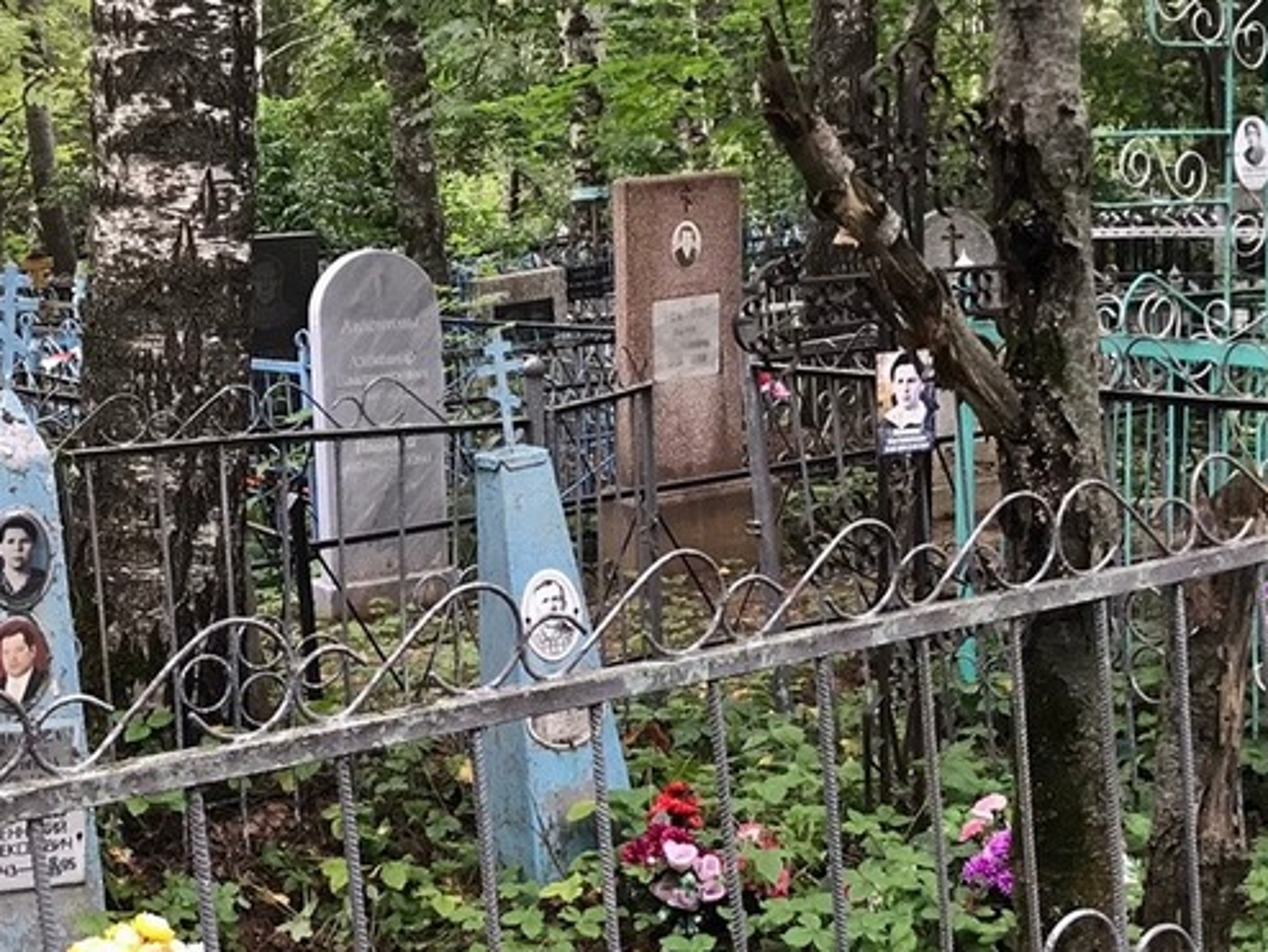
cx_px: 547
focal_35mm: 58
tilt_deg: -11.4
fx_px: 2126
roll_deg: +2.2
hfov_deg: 33.2
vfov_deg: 25.2
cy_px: 526
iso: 40
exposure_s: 1/20
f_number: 1.8
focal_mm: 3.99
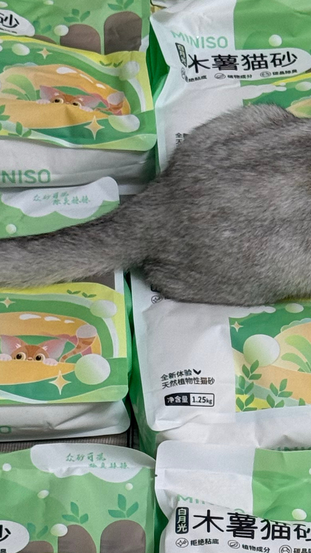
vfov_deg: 14.0
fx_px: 2243
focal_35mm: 153
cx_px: 419
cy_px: 327
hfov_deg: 7.8
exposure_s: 1/50
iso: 80
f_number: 1.78
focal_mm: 6.76
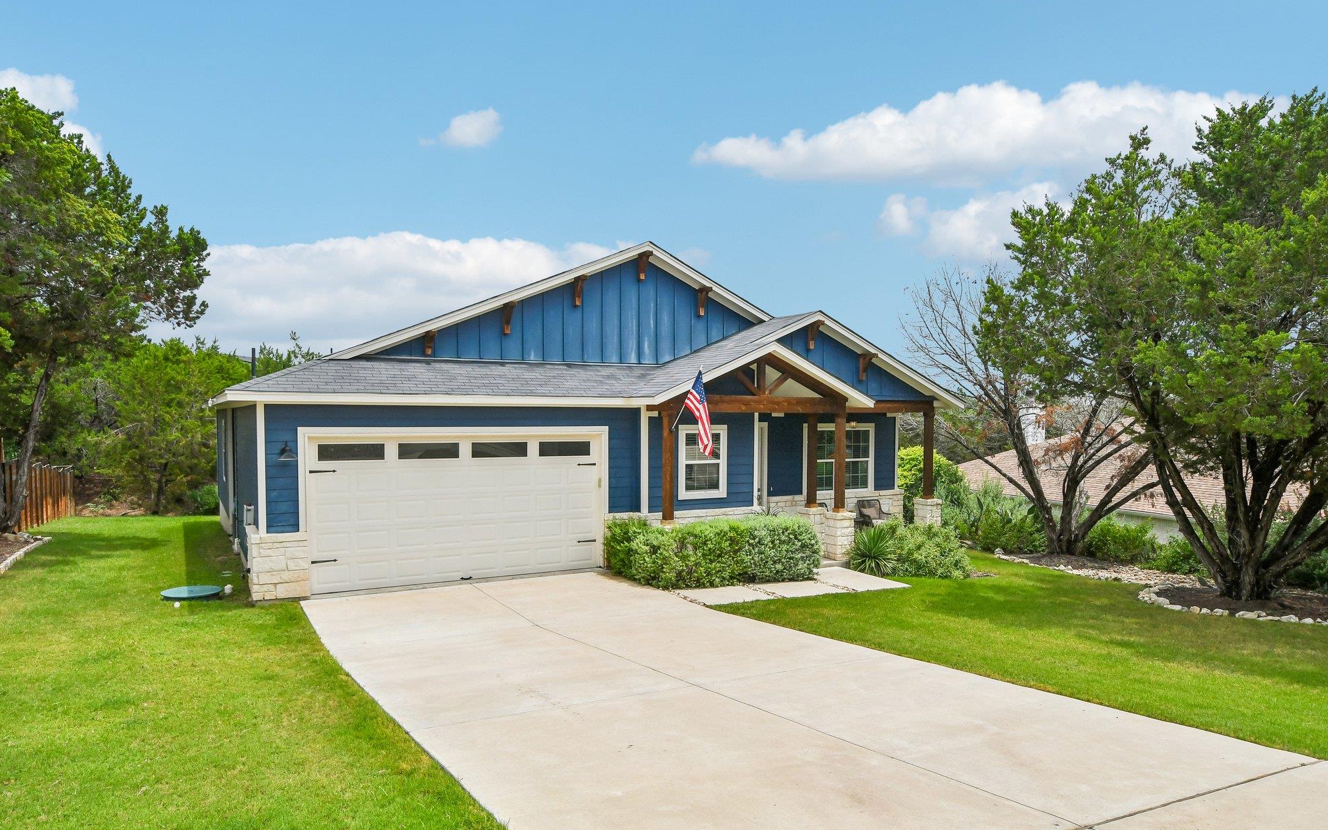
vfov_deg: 55.0
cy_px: 436
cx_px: 675
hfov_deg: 79.6
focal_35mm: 22
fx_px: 796
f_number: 7.1
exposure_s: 1/2500
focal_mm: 14
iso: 400
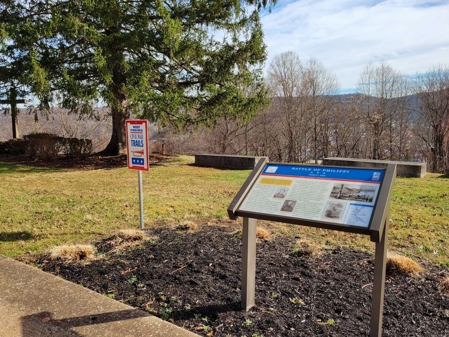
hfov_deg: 67.3
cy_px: 168
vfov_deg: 53.1
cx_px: 224
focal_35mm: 26
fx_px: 337
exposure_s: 1/1700
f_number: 1.8
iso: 40
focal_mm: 5.4
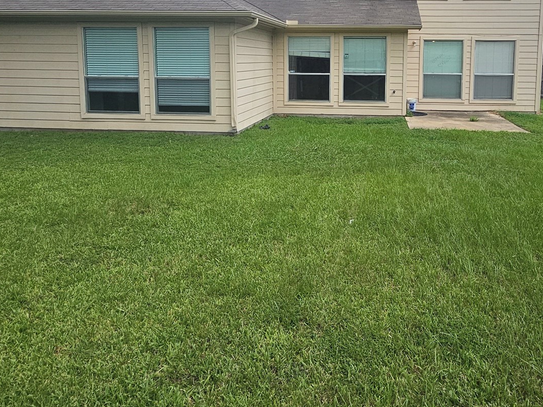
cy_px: 90
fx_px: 392
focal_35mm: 25
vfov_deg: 51.9
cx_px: 346
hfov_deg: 68.1
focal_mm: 2.2
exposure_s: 1/2060
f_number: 2.2
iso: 50
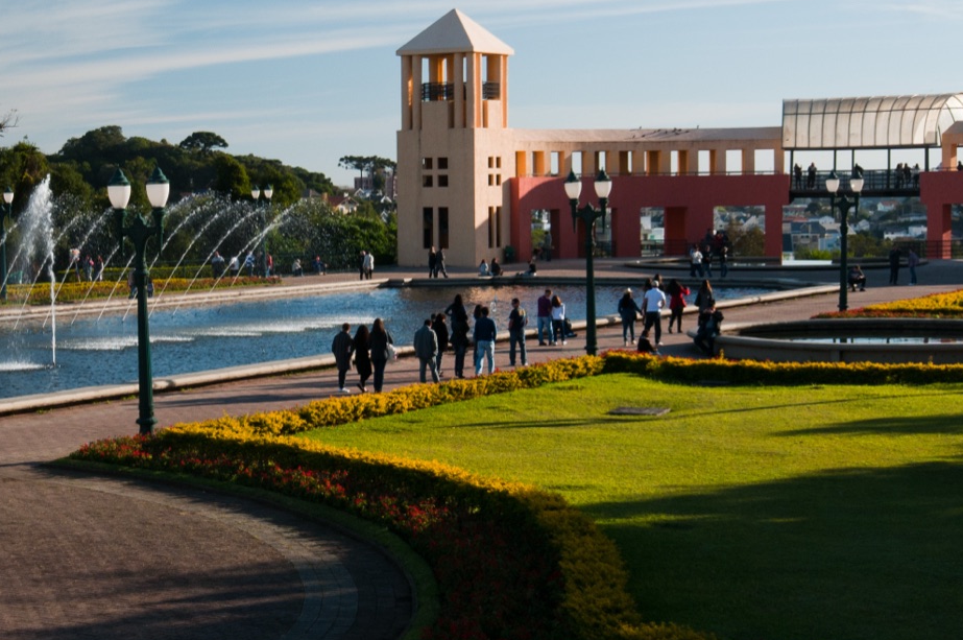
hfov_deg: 25.6
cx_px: 217
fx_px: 2084
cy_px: 292
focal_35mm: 78
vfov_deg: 17.4
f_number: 8
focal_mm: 24
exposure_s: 1/80
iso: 200
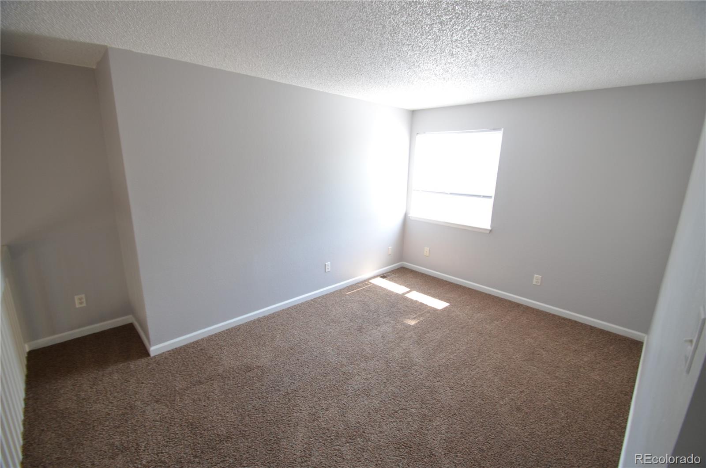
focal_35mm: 15
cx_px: 353
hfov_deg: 100.5
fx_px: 293
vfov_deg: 77.0
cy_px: 234
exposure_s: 1/60
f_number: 4
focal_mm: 10
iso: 400
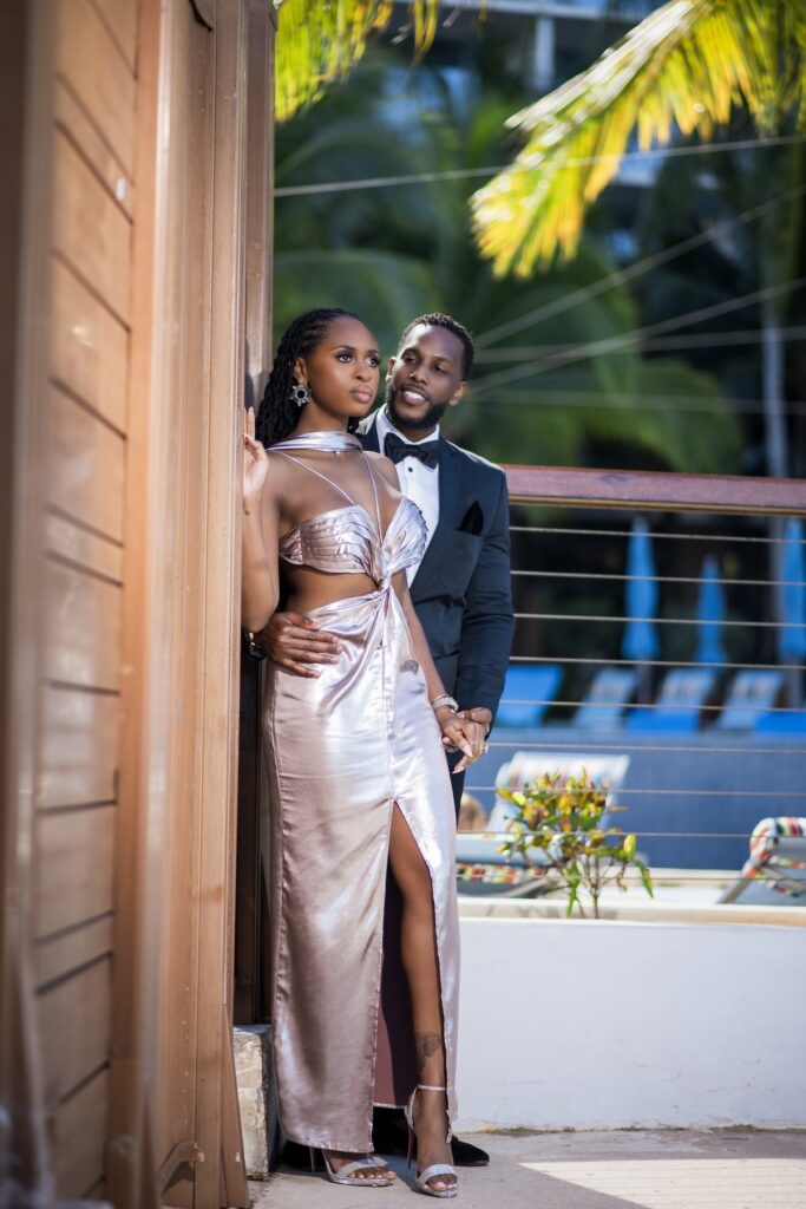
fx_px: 2853
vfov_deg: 23.9
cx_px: 403
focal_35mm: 85
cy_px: 604
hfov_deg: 16.1
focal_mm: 85
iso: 100
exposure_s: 1/1000
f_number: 4
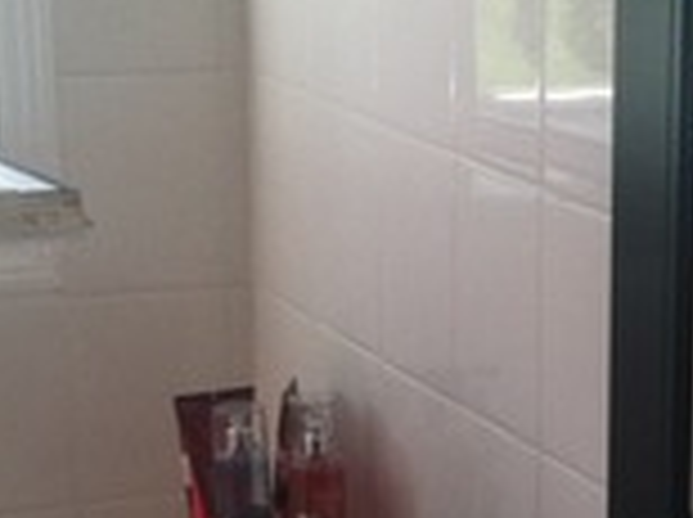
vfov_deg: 10.1
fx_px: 2898
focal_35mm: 145
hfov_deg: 13.5
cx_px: 666
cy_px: 613
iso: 100
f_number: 2.8
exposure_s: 1/120
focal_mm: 3.85
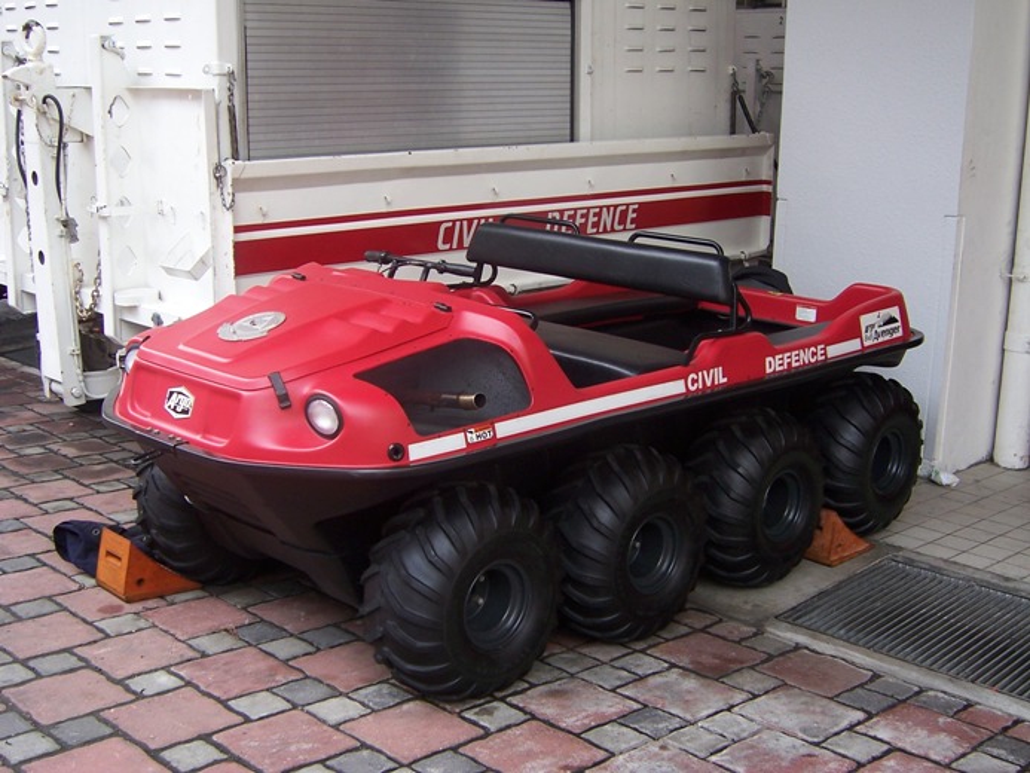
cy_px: 386
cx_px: 515
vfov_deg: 32.9
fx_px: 1309
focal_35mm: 44
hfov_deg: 42.9
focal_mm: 7.3
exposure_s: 1/125
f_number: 3.3
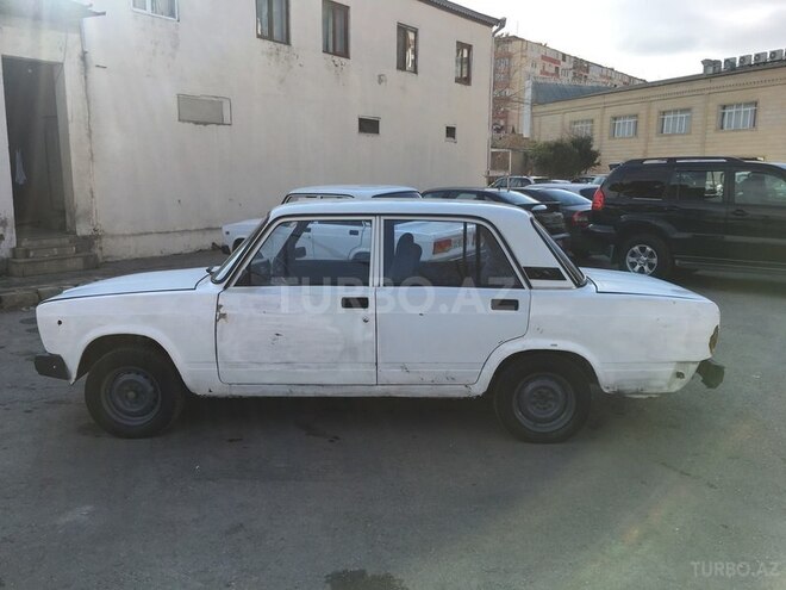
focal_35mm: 29
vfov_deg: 48.2
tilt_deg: -11.3
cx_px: 393
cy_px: 295
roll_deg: -1.0
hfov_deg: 61.7
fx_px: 658
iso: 25
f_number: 2.2
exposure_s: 1/754
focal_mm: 4.15
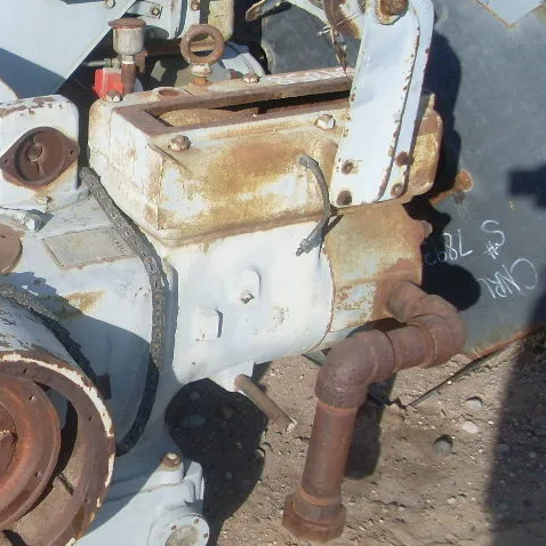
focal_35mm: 72
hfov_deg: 23.2
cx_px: 26
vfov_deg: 24.0
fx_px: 1285
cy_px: 274
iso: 80
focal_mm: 6.3
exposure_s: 1/250
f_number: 7.7
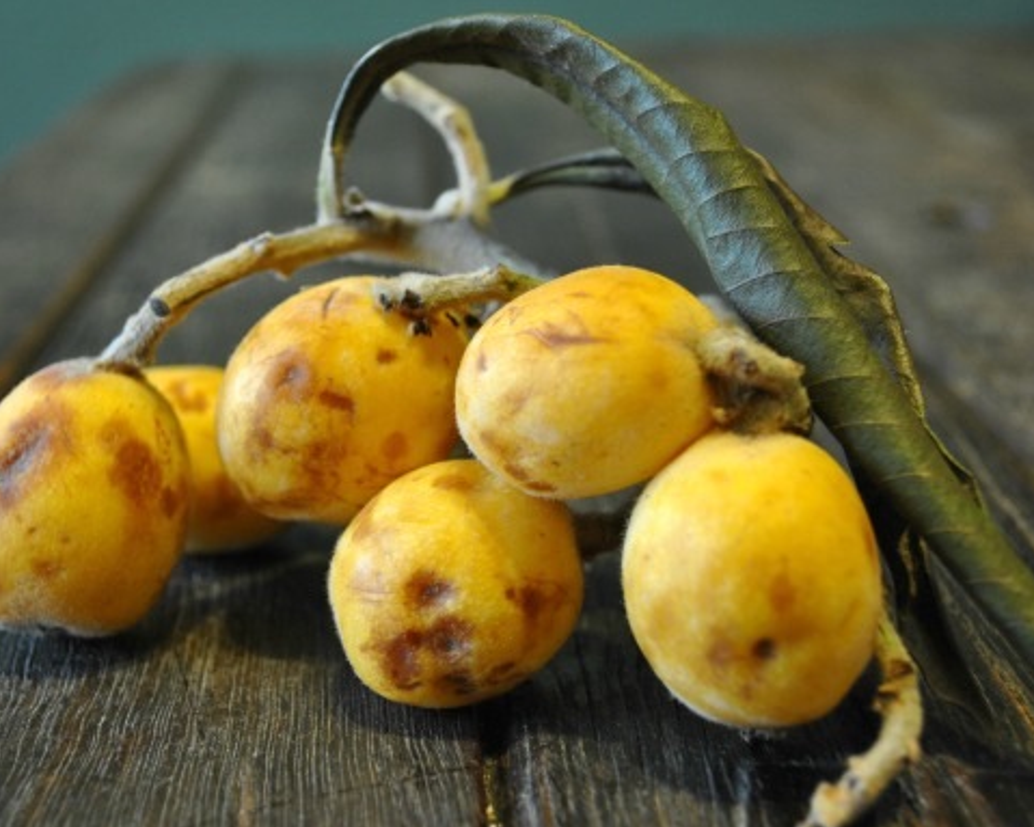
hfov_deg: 35.4
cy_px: 415
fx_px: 1622
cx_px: 507
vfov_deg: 28.6
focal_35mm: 53
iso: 400
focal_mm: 30
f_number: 4.5
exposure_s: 1/6
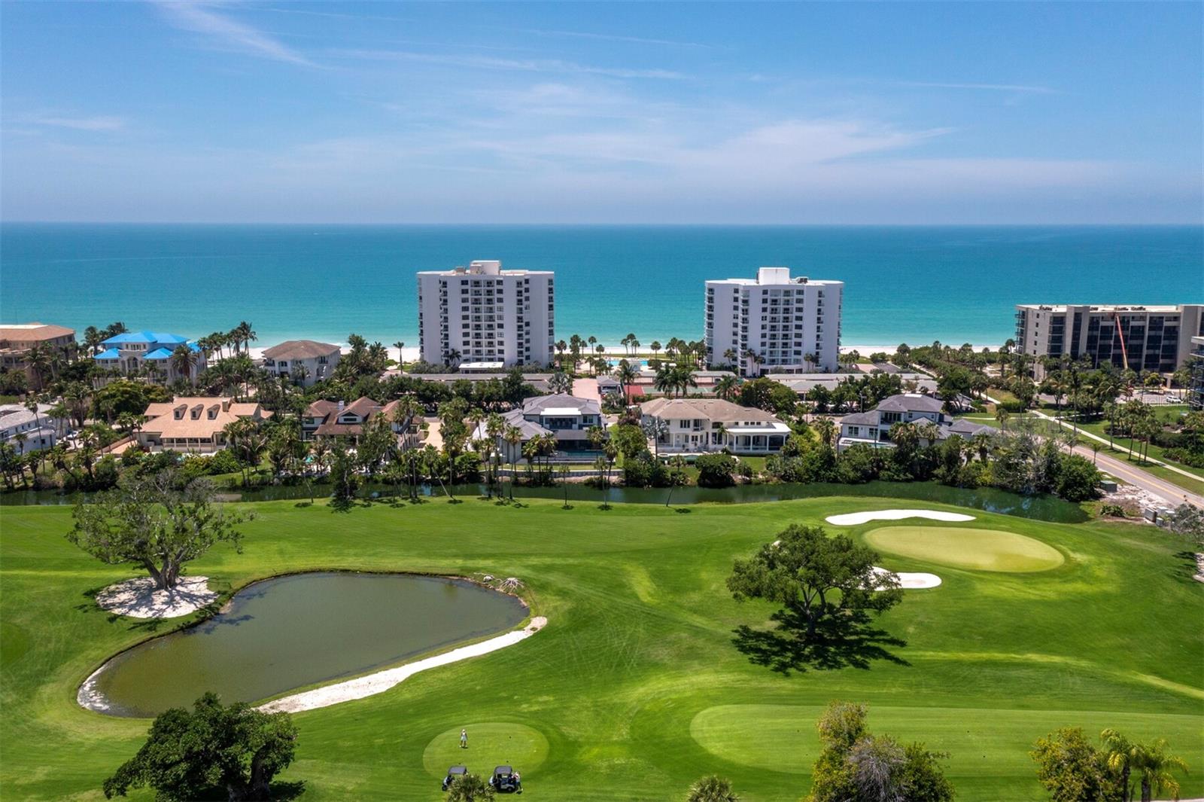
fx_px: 936
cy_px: 401
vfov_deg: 46.4
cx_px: 602
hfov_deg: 65.5
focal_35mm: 28
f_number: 7.1
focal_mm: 10.26
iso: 100
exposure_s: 1/1000
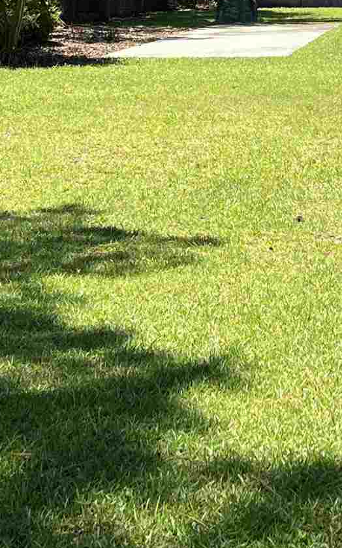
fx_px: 1506
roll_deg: -0.2
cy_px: -104
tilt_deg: +2.4
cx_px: 240
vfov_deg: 19.4
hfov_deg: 12.9
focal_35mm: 101
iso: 50
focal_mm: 5.7
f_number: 1.5
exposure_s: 1/1597
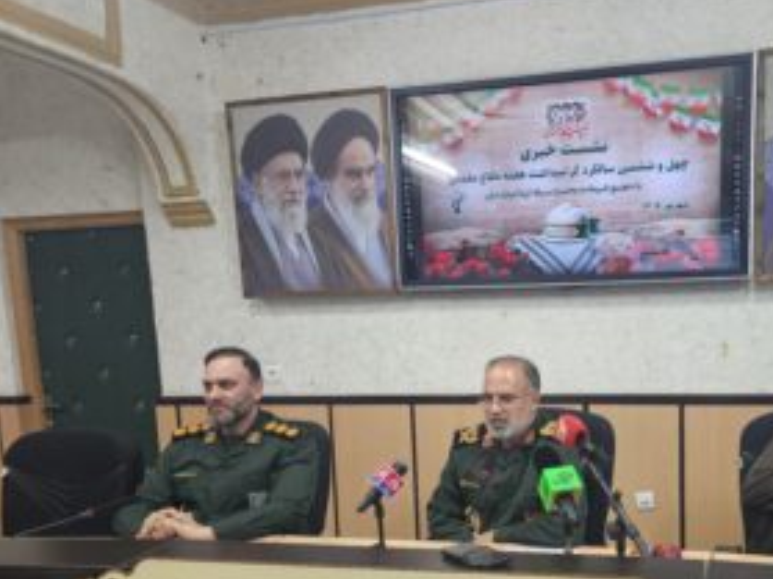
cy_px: 402
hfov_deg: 53.6
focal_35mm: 33
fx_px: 737
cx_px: 551
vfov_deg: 42.1
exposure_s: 1/100
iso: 125
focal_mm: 6.3
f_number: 1.7
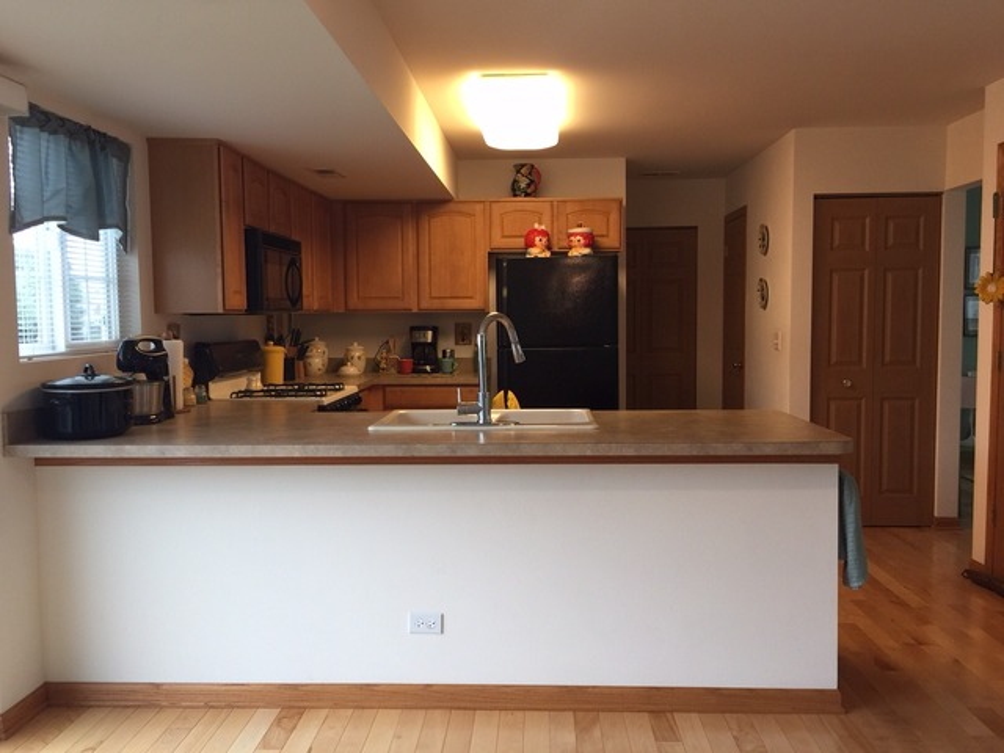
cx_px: 502
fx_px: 841
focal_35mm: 29
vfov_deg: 48.2
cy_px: 376
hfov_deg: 61.7
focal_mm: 4.15
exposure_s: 1/40
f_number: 2.2
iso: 32
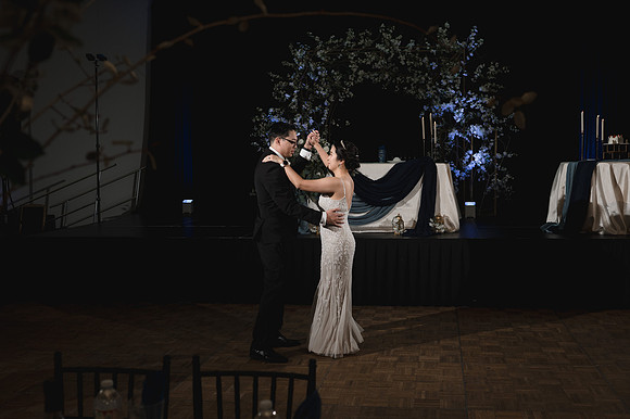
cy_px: 185
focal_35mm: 40
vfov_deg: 33.2
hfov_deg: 48.3
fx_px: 702
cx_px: 351
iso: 400
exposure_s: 1/200
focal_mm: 35
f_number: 4
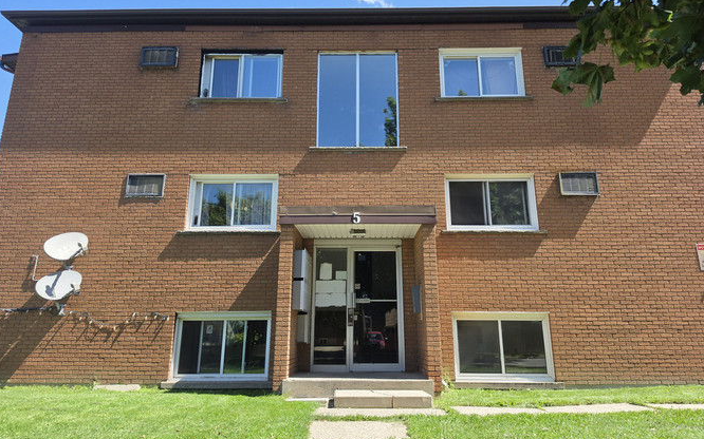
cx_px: 355
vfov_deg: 49.0
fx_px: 480
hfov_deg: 72.6
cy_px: 183
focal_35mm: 25
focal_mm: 6.5
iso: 64
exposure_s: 1/1978
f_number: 1.4
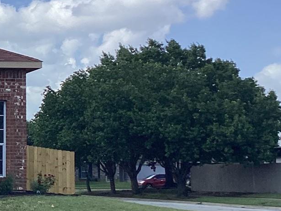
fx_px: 836
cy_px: 131
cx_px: -175
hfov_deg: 16.8
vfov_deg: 14.4
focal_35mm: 103
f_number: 2.4
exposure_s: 1/1508
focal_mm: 3.3
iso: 25
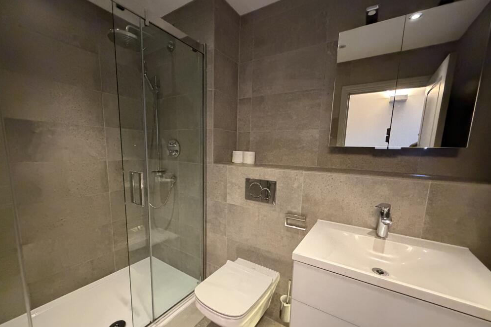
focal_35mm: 15
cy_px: 181
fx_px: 205
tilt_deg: -9.4
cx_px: 243
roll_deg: -3.1
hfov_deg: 100.4
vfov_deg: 77.1
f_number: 2.2
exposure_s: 1/50
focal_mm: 2.22
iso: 1000
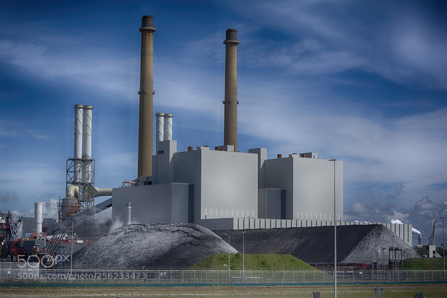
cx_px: 224
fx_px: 1024
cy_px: 149
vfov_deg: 16.5
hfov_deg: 24.6
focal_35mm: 82
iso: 100
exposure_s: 1/320
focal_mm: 55
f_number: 9
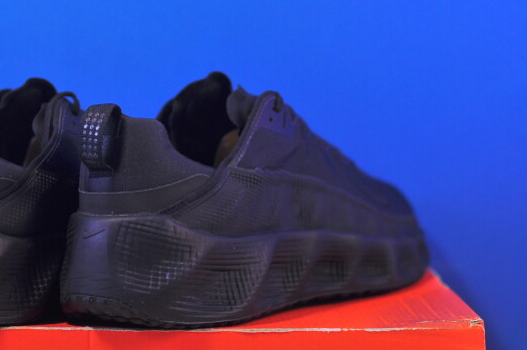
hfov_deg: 17.9
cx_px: 131
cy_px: 111
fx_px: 1666
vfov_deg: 12.0
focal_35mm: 114
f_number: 2.5
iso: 250
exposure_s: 1/320
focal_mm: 50
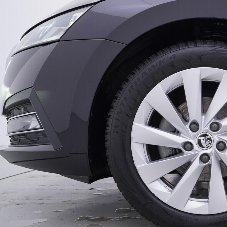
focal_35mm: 57
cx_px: 207
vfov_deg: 30.0
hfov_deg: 28.8
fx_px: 423
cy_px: 125
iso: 125
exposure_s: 1/60
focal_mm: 24
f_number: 4
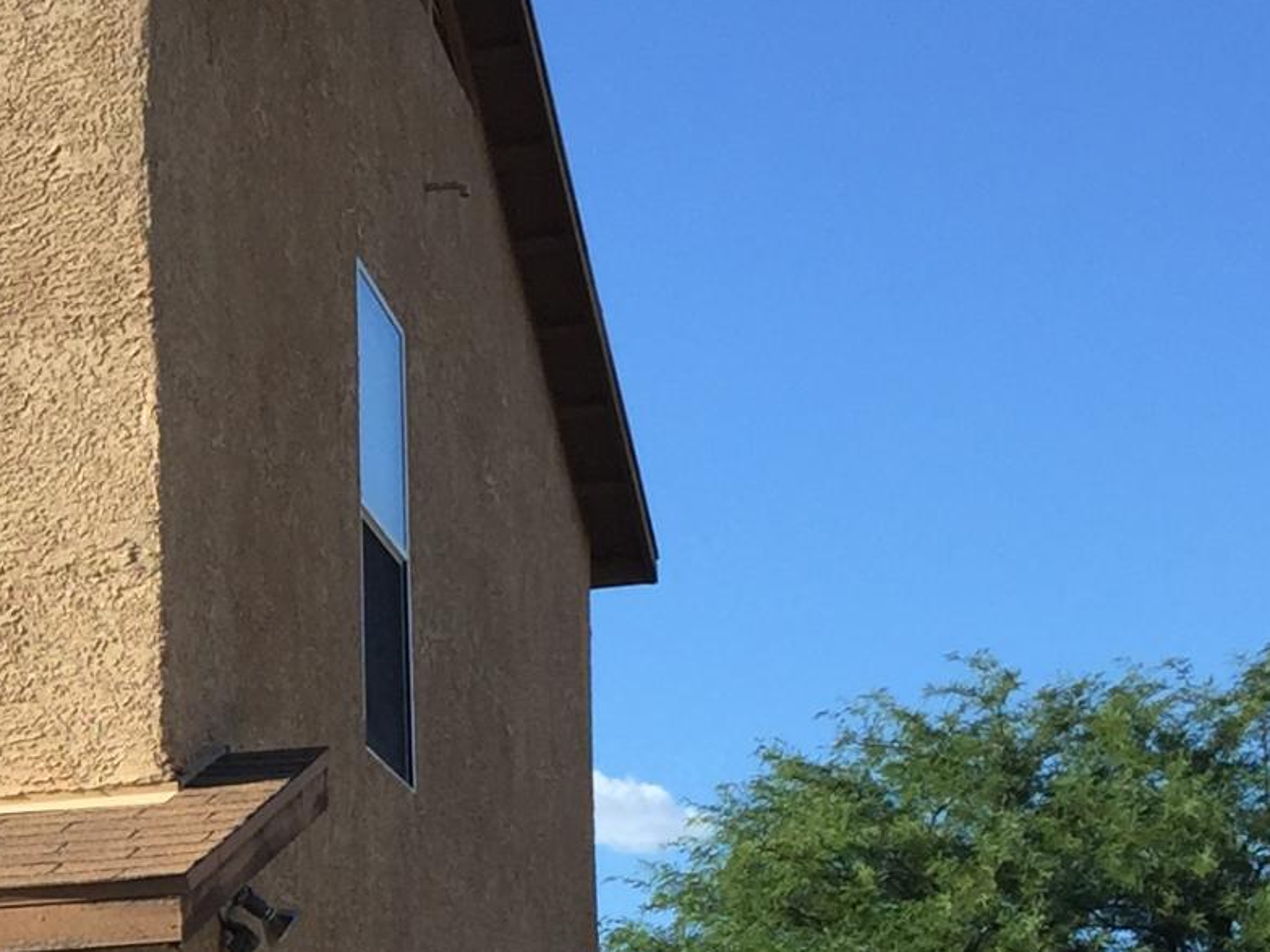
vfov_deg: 13.0
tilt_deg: +6.2
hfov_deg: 16.0
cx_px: -727
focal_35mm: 111
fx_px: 4072
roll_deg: -0.4
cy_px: 1111
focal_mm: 4.15
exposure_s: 1/1014
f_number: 2.2
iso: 32
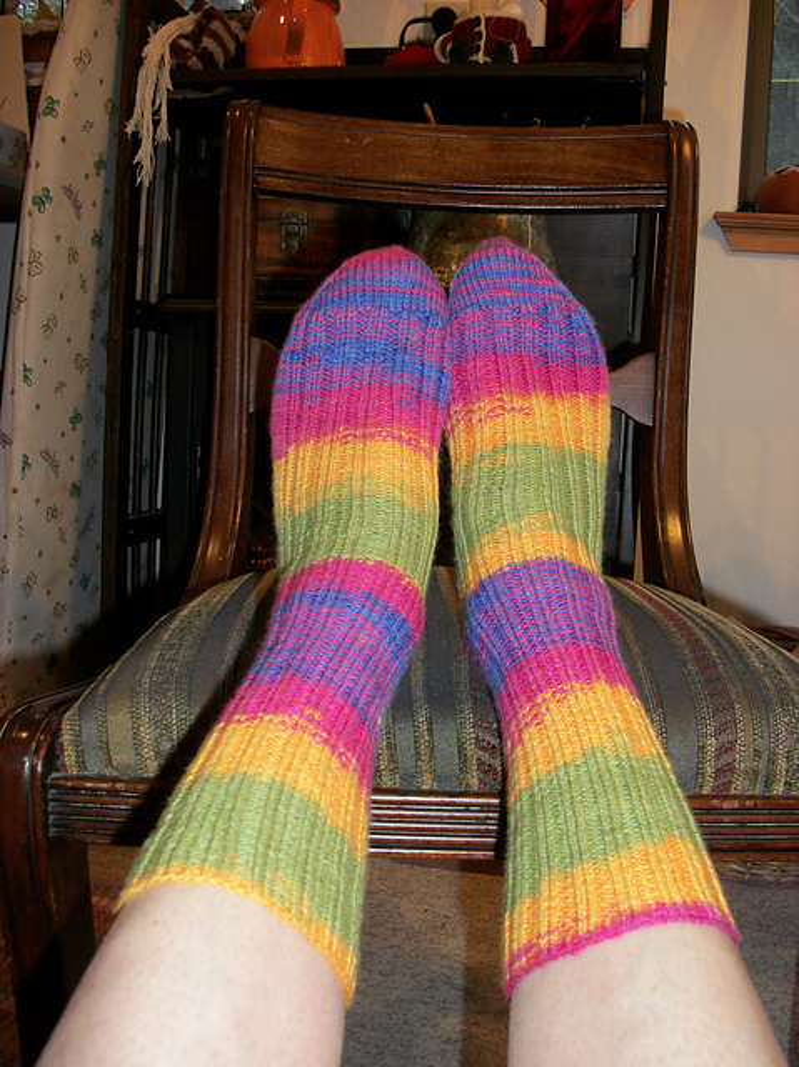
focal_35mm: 35
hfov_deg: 40.6
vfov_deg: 52.7
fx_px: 1079
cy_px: 534
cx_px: 400
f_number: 3.1
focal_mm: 6.3
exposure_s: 1/30
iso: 160
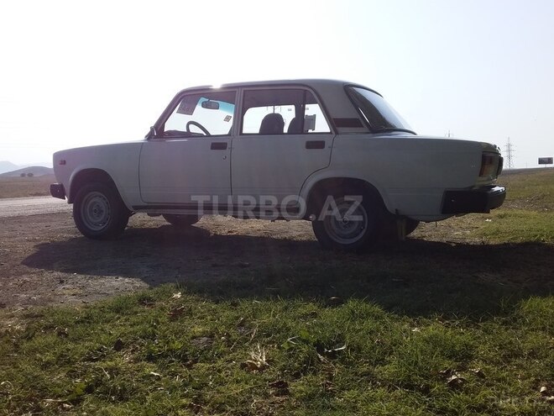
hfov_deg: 58.4
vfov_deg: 45.4
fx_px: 496
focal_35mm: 31
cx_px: 277
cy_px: 208
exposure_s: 1/2165
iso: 40
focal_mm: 3.3
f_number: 2.2
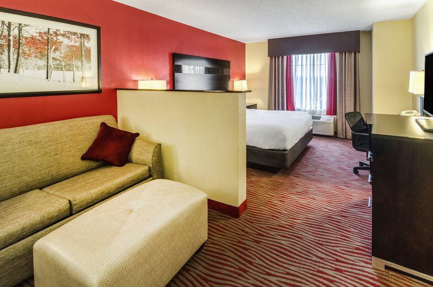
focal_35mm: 16
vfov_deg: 71.8
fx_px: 198
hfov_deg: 95.1
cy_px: 144
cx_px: 216
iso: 250
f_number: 11
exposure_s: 1/30
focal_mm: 11
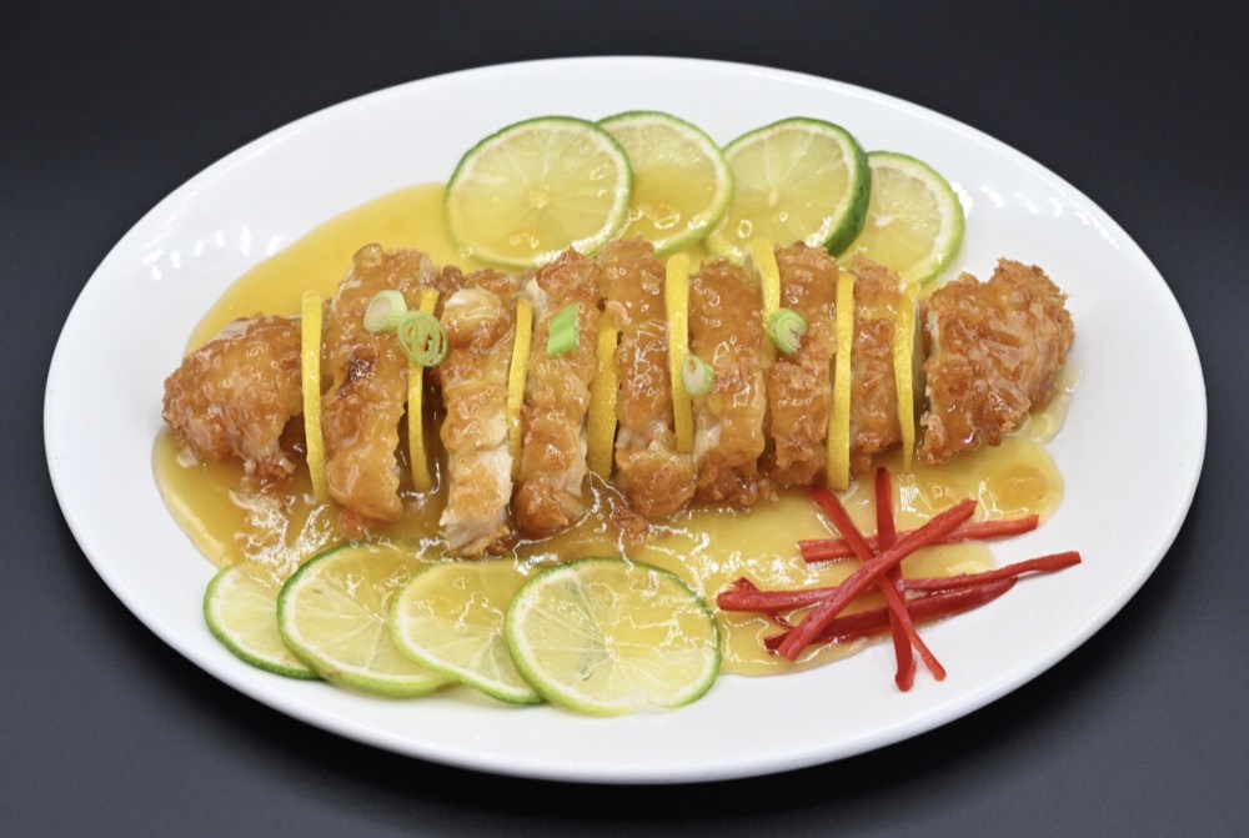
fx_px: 2433
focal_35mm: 70
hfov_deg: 28.8
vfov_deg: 19.5
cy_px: 419
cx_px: 624
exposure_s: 1/160
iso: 640
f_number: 7.1
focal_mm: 70
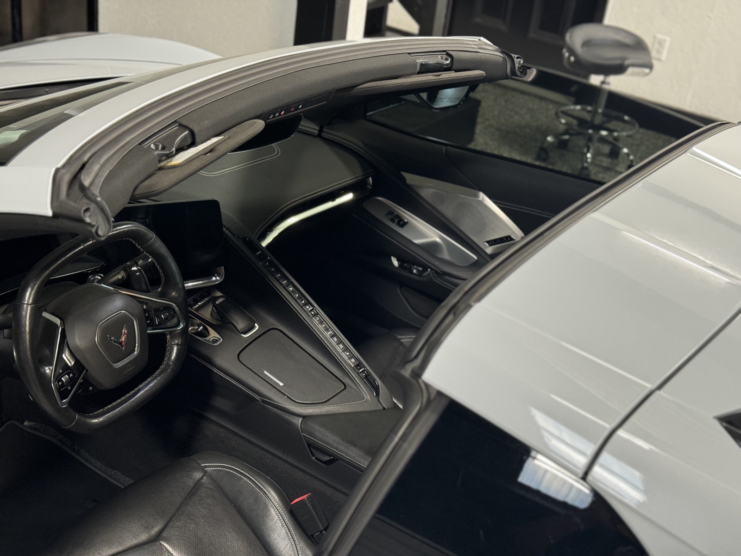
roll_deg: -8.3
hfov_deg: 39.7
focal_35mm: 48
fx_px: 1028
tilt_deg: -28.2
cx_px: 370
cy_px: 278
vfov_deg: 30.3
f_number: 1.78
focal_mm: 6.76
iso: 160
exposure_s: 1/60
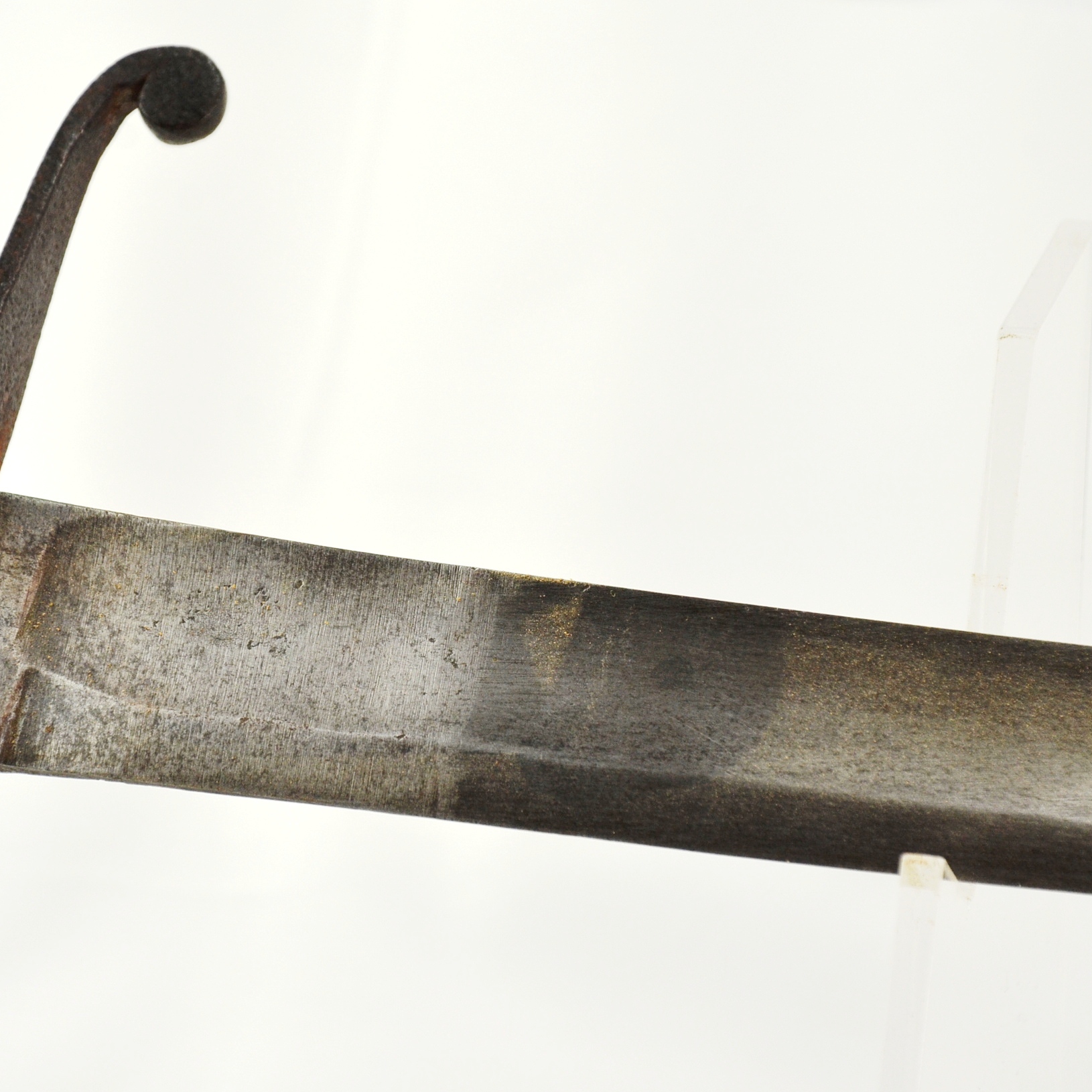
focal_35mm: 260
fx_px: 9267
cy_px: 546
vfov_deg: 6.7
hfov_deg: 6.7
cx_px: 493
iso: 640
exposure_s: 1/250
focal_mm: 135
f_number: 5.6
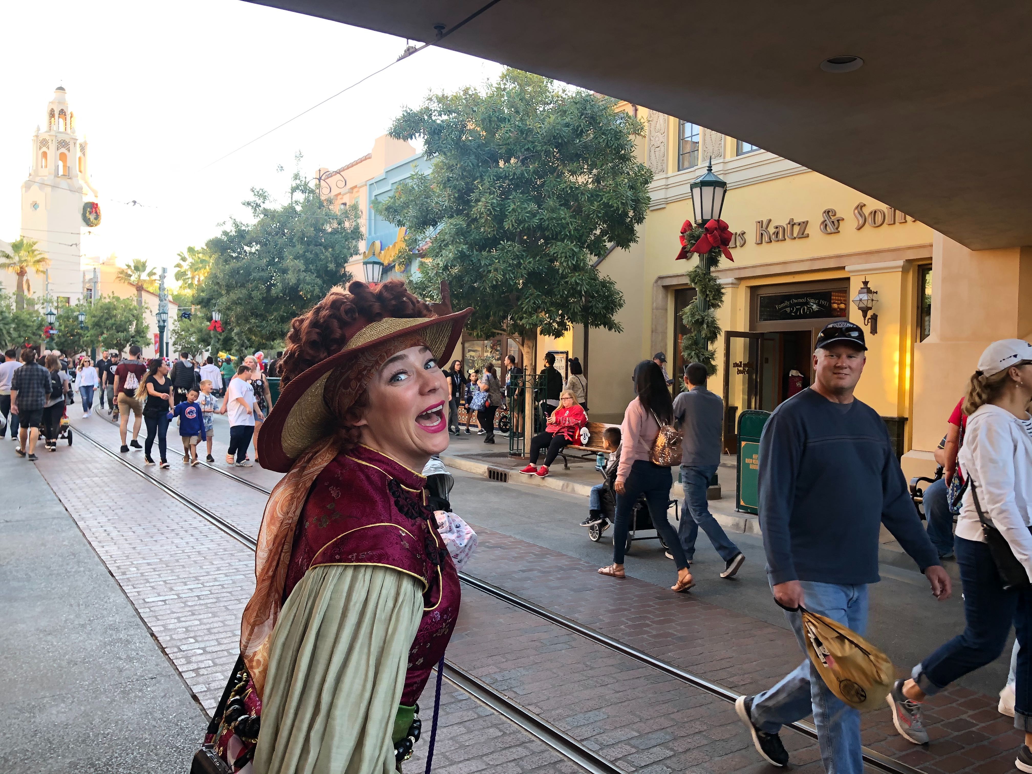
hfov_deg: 63.4
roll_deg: -2.2
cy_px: 387
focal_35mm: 28
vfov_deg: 49.7
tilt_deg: -1.8
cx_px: 516
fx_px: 835
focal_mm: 4
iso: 50
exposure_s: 1/120
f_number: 1.8
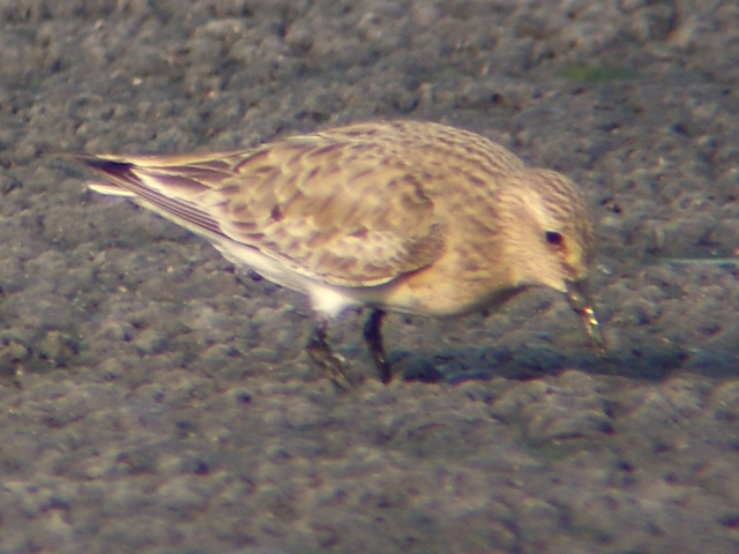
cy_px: 277
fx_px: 2242
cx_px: 370
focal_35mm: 105
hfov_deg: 18.7
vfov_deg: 14.1
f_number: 4.8
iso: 100
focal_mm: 17.4
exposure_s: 1/50
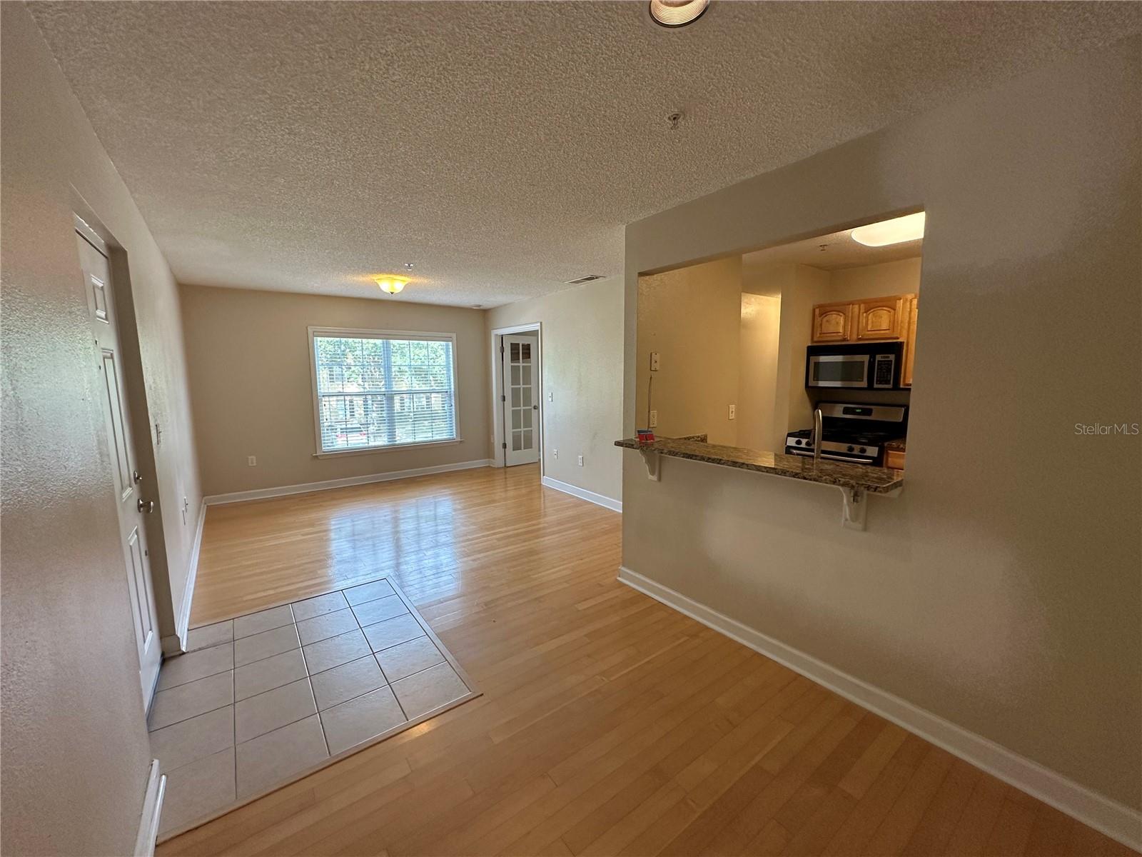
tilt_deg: -7.3
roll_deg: +0.3
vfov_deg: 85.7
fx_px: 462
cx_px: 571
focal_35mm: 14
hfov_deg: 102.1
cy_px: 428
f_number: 2.2
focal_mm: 2.22
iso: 160
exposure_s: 1/120
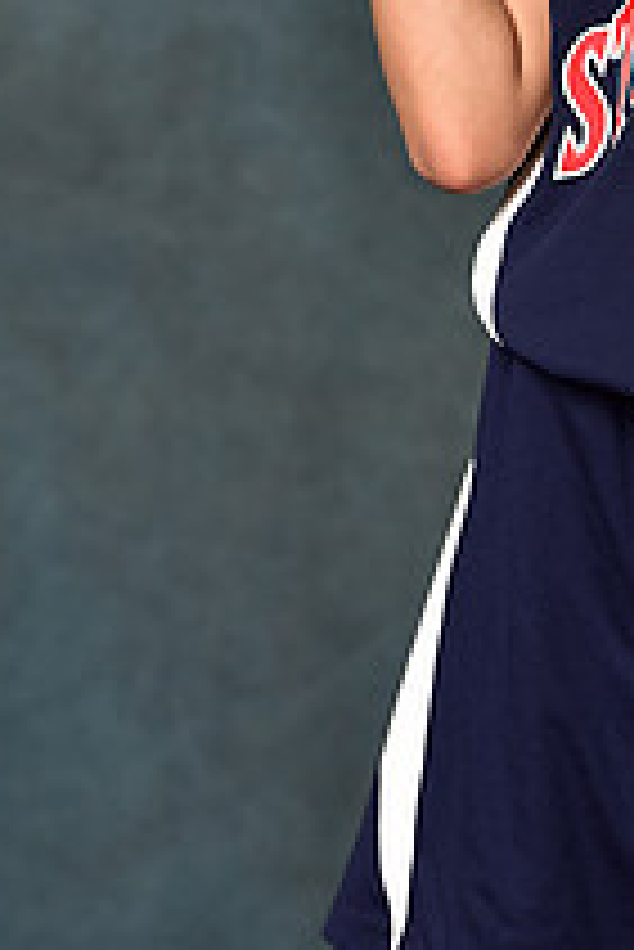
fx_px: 8122
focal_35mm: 308
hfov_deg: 4.5
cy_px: -302
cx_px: 807
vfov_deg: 6.6
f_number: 4.5
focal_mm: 112
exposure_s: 1/250
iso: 250
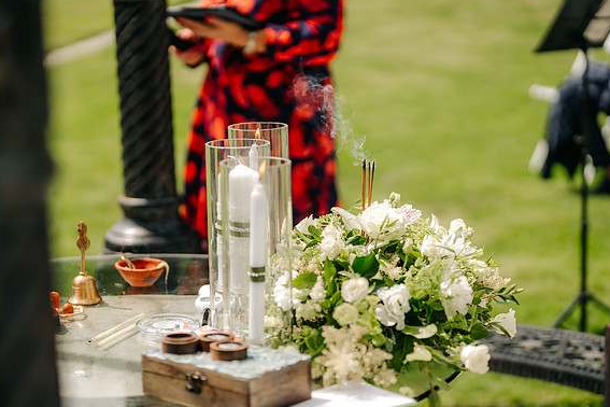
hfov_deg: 23.4
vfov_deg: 15.7
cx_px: 299
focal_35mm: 87
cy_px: 202
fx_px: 1474
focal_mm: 85
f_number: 2.2
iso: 100
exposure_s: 1/4000
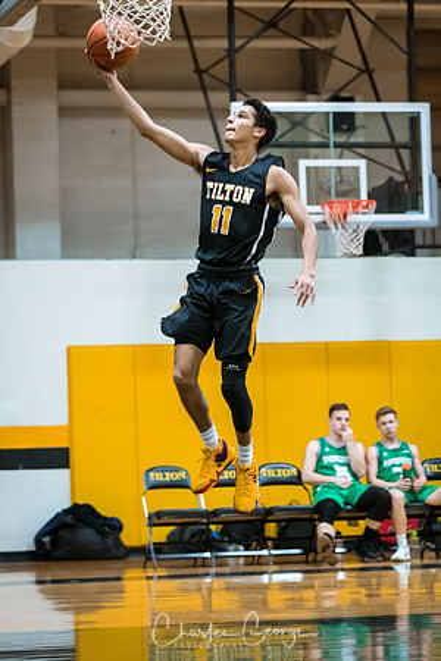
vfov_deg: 13.7
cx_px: 220
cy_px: 330
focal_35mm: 150
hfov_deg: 9.1
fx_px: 2756
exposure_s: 1/400
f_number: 2.8
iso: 3200
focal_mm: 100
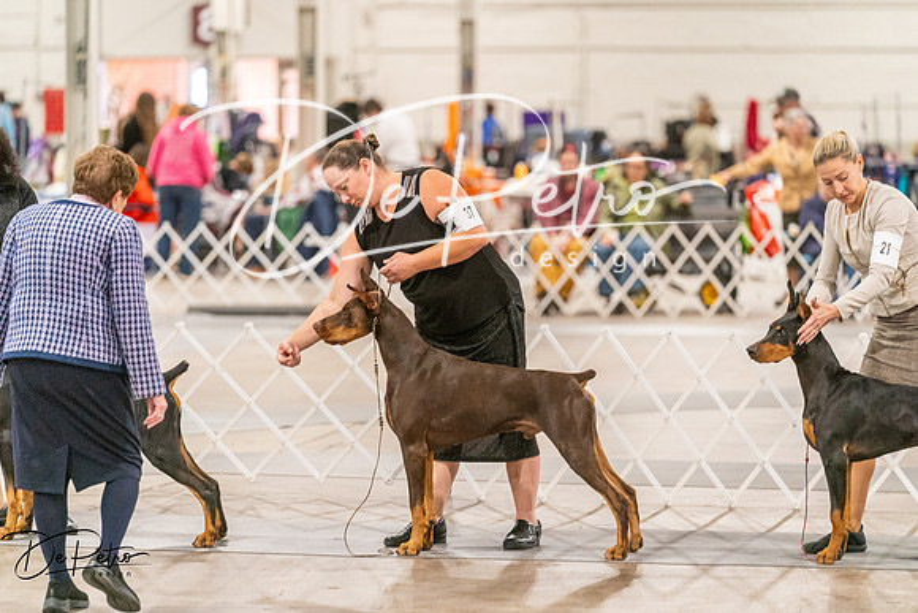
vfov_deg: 8.0
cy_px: 306
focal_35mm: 171
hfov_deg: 12.0
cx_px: 459
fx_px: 4361
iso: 6400
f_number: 3.2
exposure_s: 1/250
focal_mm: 171
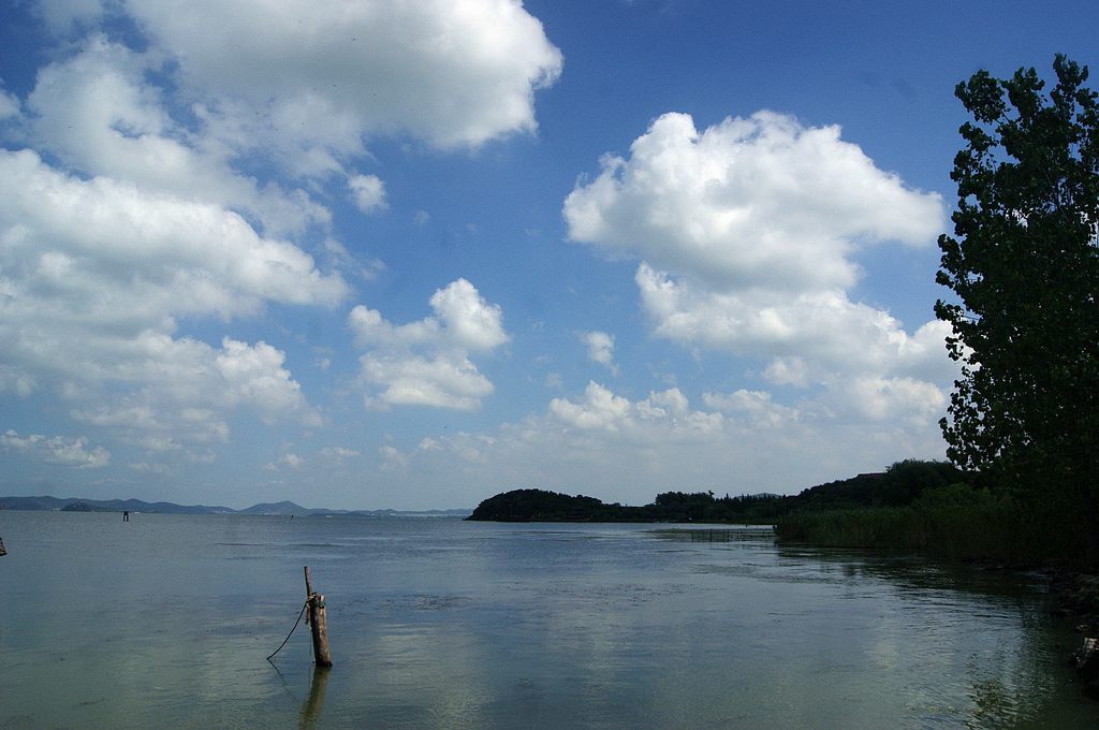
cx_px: 550
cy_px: 365
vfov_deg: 47.8
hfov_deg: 67.4
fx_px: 823
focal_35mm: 27
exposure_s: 1/1000
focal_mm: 18
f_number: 11
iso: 200
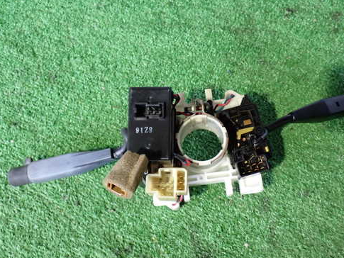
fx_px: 467
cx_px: 204
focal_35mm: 47
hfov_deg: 40.3
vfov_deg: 30.9
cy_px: 133
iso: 800
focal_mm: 6.83
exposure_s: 1/30
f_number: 2.7
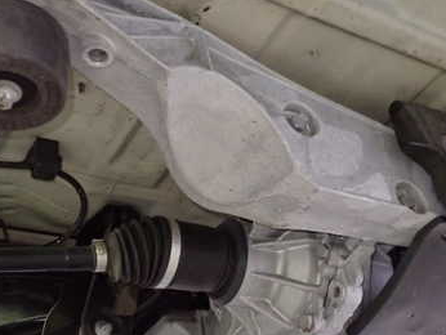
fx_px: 670
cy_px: 195
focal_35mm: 52
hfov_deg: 36.4
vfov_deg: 28.0
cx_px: 296
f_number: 2.3
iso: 800
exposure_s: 1/20
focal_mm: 5.4
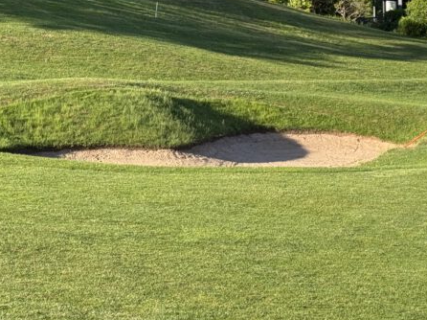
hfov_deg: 17.6
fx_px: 1368
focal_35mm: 111
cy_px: -22
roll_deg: +1.2
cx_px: 351
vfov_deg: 13.1
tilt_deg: +6.0
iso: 64
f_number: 1.78
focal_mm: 6.76
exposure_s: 1/1395
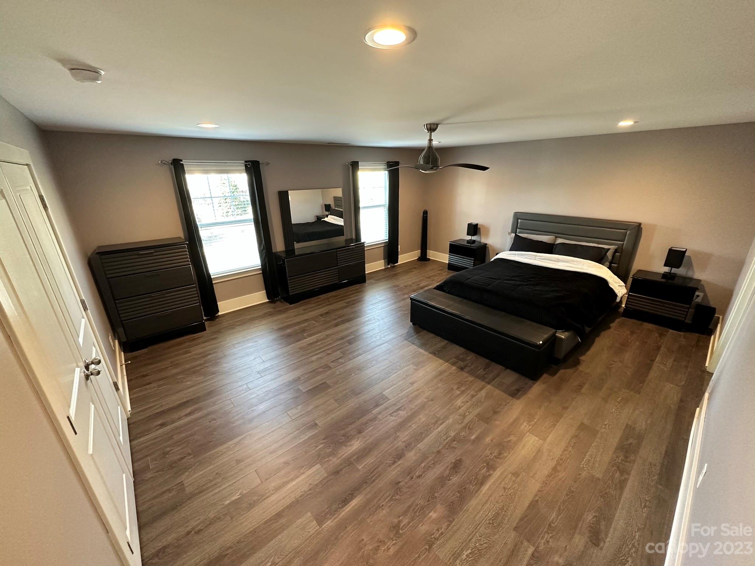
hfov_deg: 102.1
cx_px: 378
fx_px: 305
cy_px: 283
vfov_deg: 85.7
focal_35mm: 14
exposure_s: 1/60
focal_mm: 2.22
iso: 400
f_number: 2.2
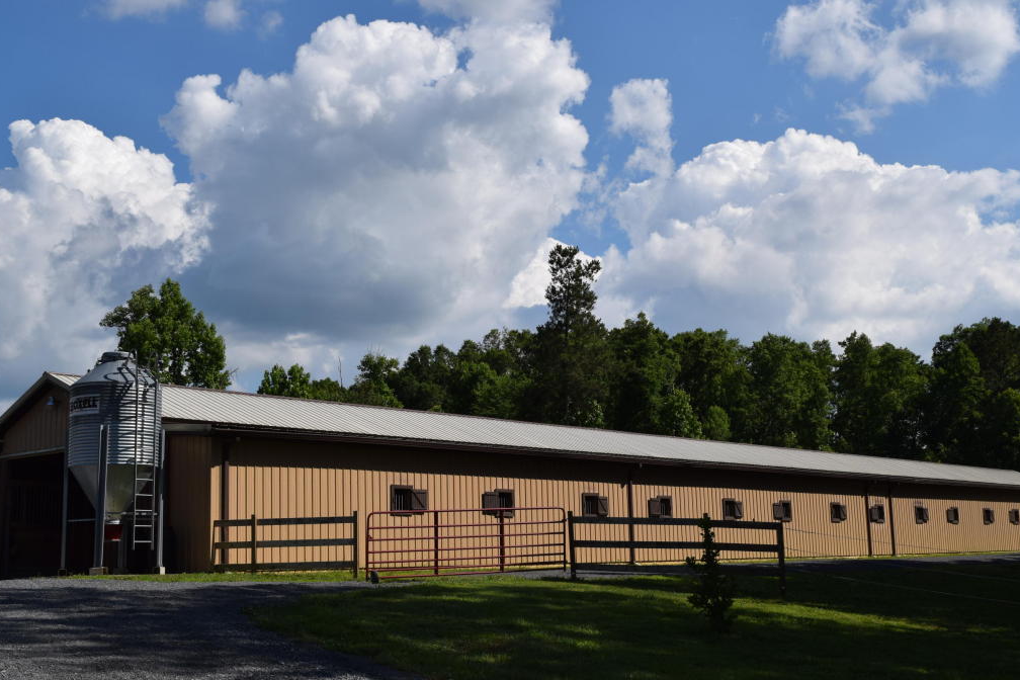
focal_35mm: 48
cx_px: 543
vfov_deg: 28.1
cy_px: 324
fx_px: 1360
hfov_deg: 41.1
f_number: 13
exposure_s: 1/640
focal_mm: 28
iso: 200
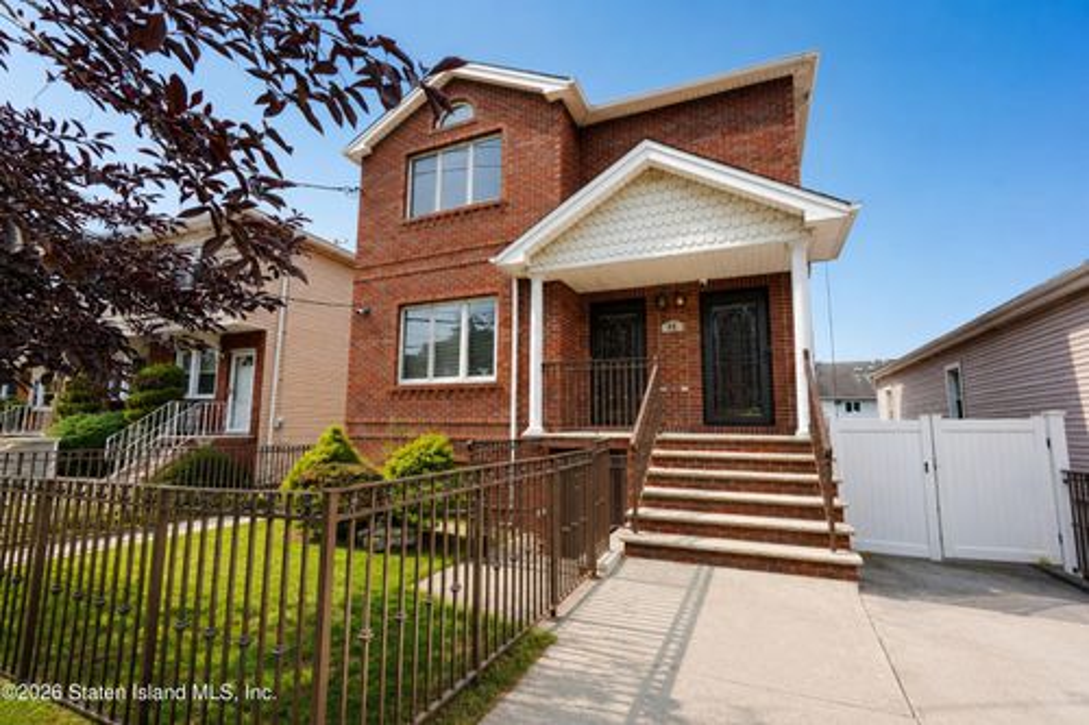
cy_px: 362
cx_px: 544
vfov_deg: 73.7
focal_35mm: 16
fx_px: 484
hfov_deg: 96.8
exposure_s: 1/100
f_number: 7.1
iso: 100
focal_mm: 16
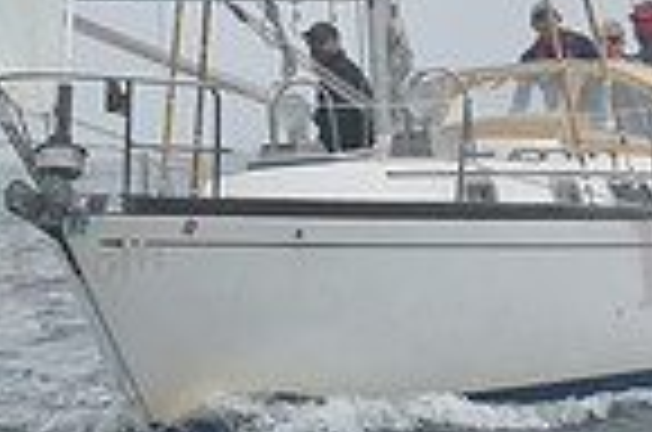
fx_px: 5078
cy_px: 20
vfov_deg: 4.9
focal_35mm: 281
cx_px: 400
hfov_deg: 7.3
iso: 250
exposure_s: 1/800
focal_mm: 70
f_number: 11
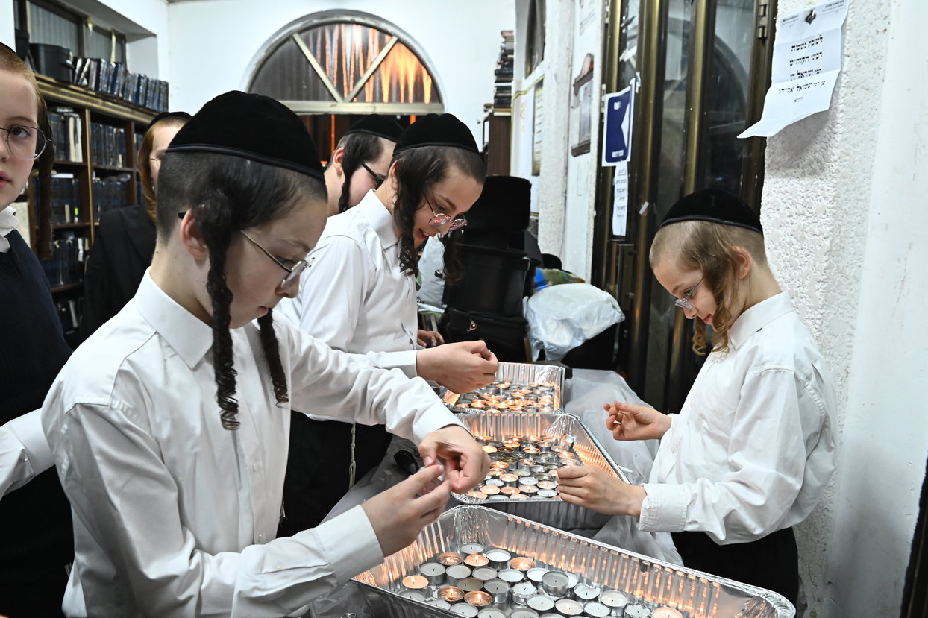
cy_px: 328
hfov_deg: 67.3
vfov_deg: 47.9
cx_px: 431
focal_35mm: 27
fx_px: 696
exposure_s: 1/160
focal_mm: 24
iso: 3200
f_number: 5.6
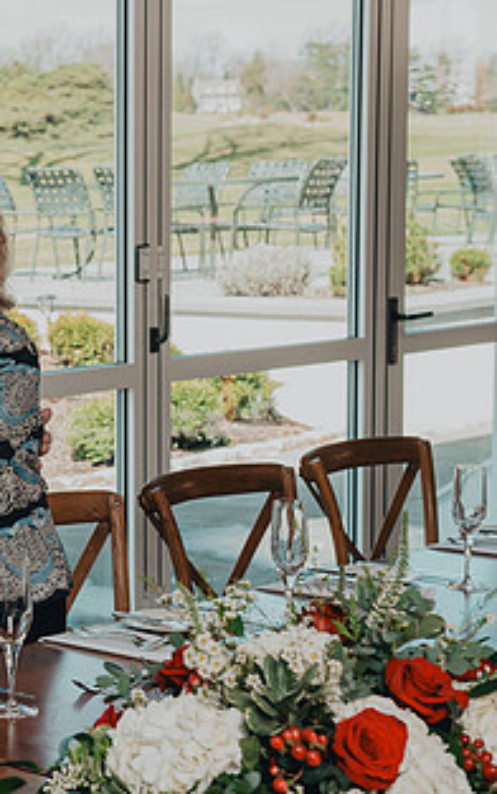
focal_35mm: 97
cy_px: 402
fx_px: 2099
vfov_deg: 21.4
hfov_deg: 12.9
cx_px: -203
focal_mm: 48
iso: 400
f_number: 5.6
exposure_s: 1/200
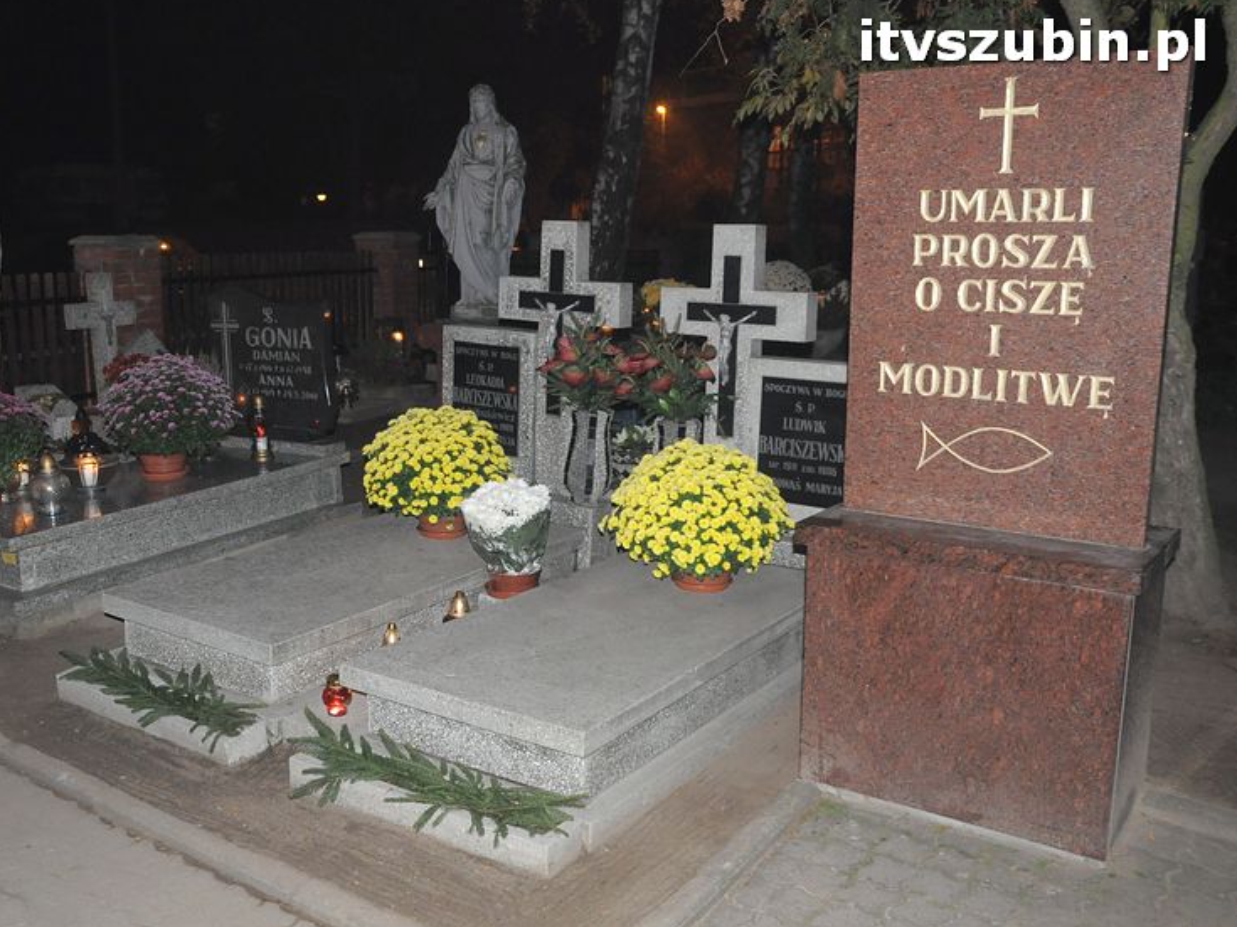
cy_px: 465
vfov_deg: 46.8
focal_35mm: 30
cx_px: 523
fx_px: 1072
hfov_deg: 59.7
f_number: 5
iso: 2000
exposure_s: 1/60
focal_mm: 18
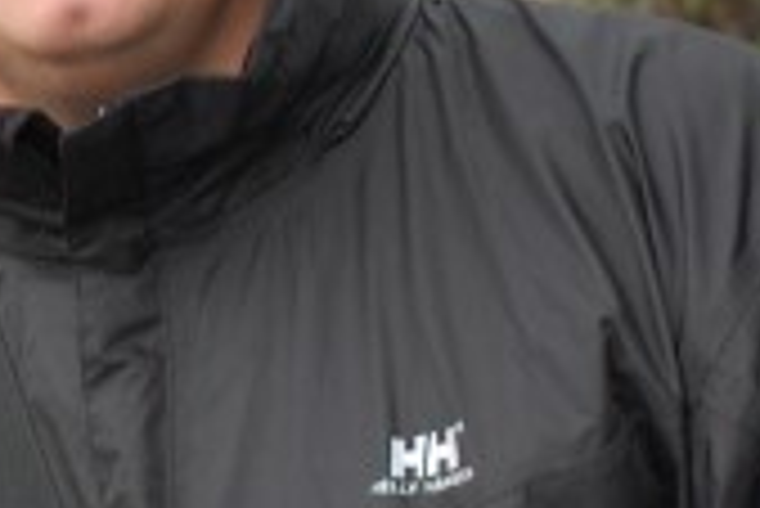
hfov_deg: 8.3
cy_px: 414
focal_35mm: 243
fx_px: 5134
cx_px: -391
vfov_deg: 5.7
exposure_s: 1/80
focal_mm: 38
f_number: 4.5
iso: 400
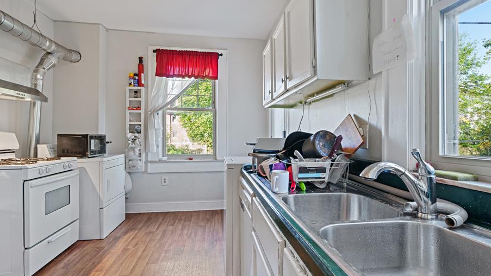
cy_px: 134
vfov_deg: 58.3
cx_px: 263
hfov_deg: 89.4
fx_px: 247
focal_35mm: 19
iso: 200
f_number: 7.1
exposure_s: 1/5
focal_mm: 16
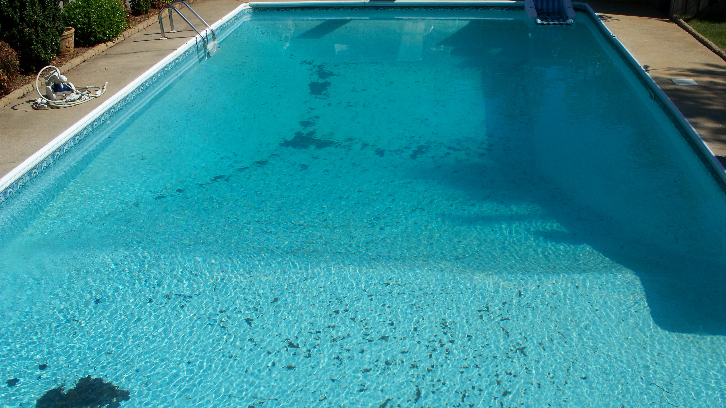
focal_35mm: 40
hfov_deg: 50.5
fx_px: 770
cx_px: 367
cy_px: 218
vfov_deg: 29.7
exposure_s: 1/800
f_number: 5
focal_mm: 7.54
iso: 64
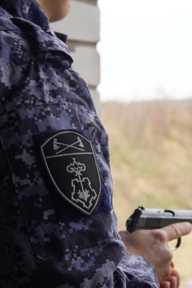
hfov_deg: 13.4
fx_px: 815
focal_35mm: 102
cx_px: 126
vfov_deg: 20.0
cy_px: 153
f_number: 5
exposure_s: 1/80
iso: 100
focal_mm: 42
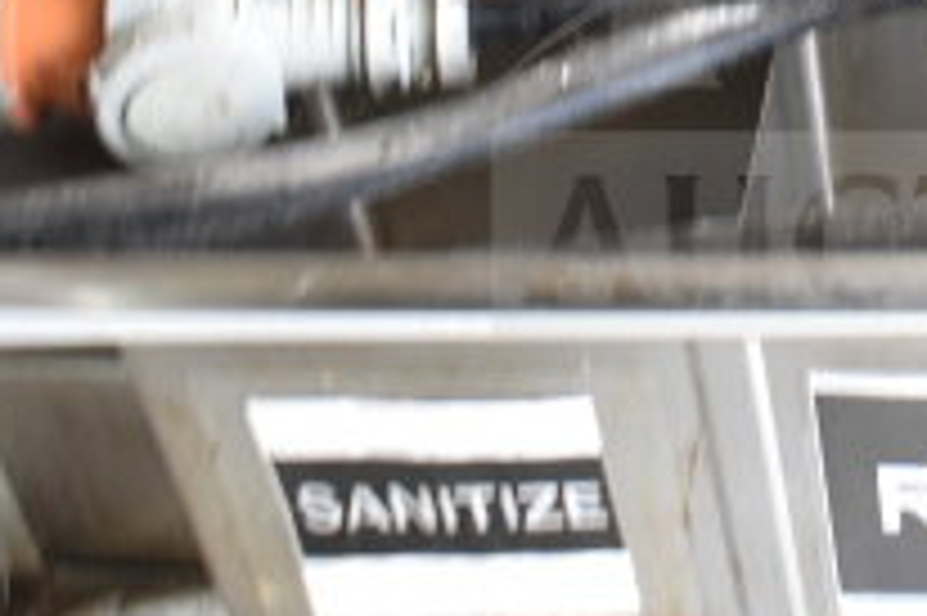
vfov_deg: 16.6
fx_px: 2058
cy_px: -11
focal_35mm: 80
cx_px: 994
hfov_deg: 23.9
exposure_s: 1/30
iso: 1000
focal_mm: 18
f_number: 3.5
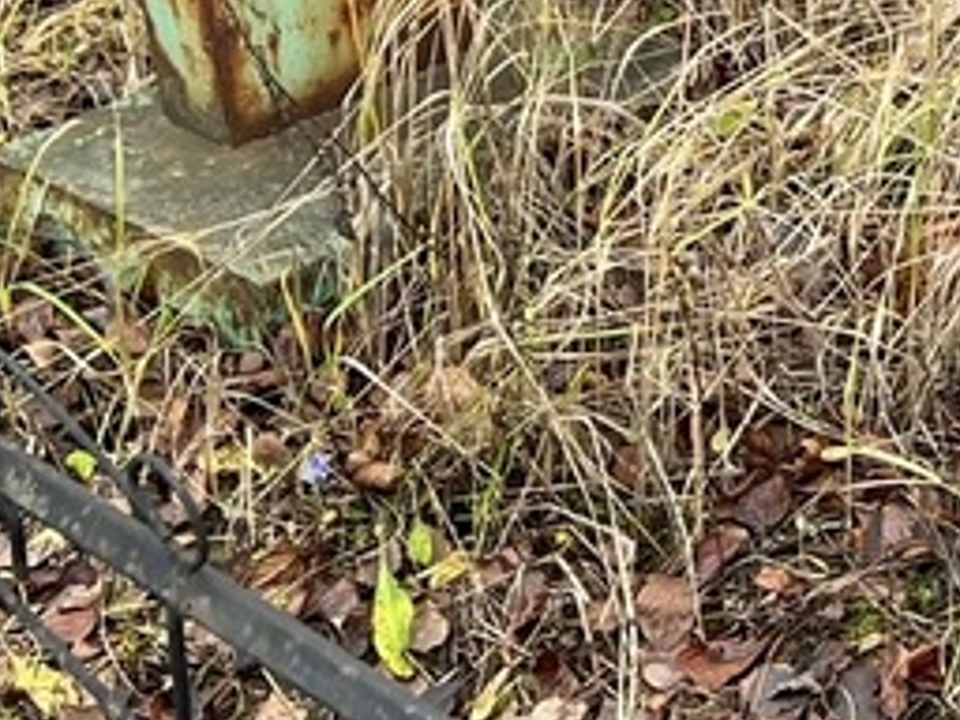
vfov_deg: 13.9
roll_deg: -3.4
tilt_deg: -26.5
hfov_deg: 17.6
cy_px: -98
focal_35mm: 104
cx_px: 1264
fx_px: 2884
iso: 40
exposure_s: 1/193
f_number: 1.5
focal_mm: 5.7
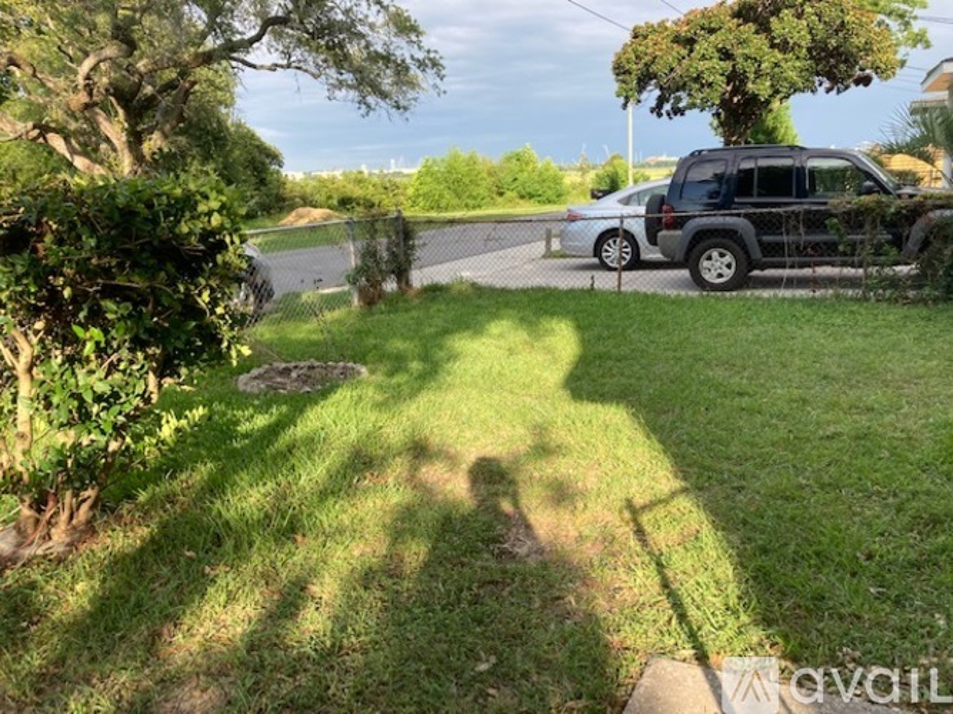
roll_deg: +2.3
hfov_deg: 63.5
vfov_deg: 49.7
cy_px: 357
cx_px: 476
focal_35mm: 28
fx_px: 771
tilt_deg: -13.6
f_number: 1.8
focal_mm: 3.99
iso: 20
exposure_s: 1/533
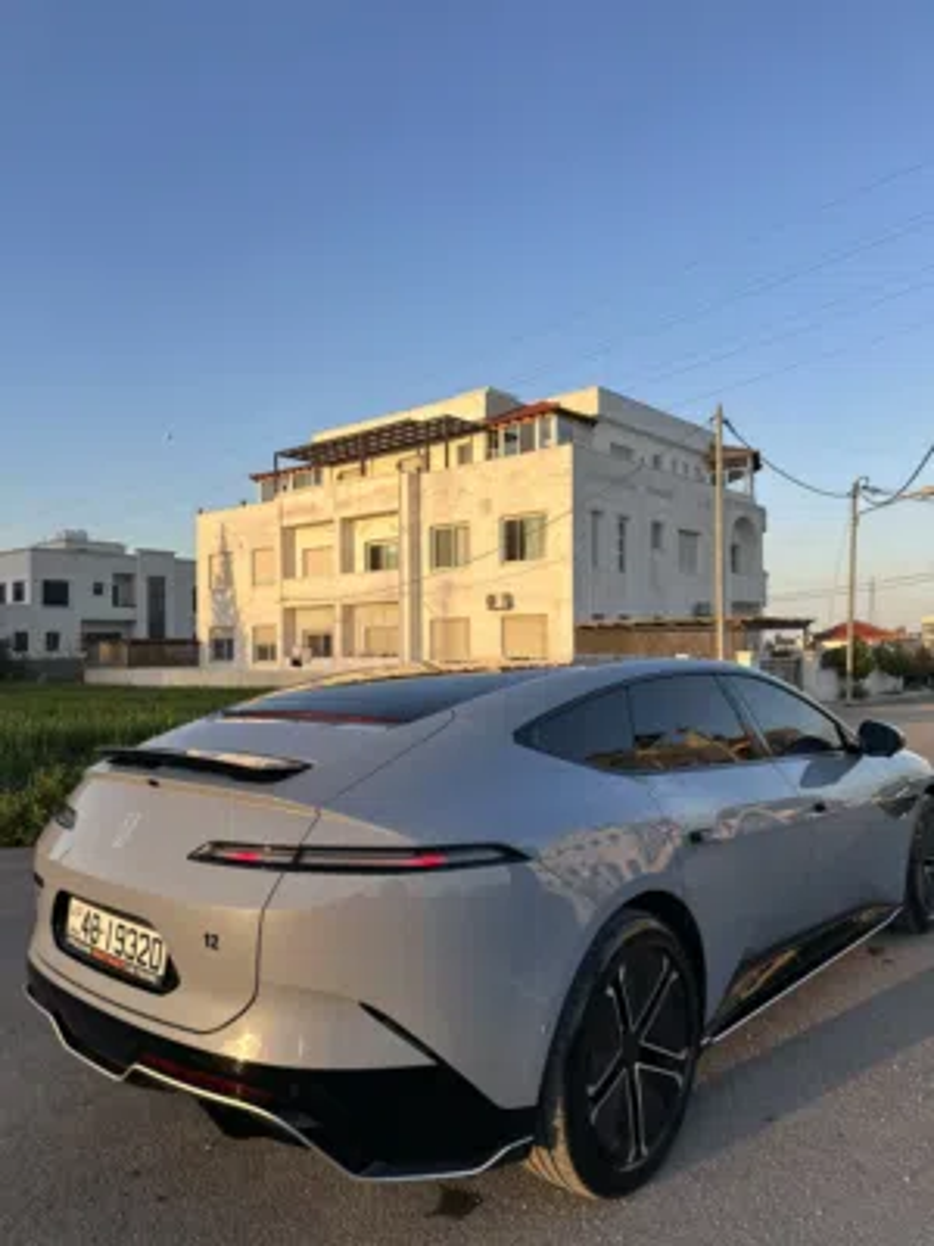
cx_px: 467
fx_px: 863
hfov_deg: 56.8
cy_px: 623
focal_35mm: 24
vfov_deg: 71.6
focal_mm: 6.86
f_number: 1.78
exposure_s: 1/1241
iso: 80
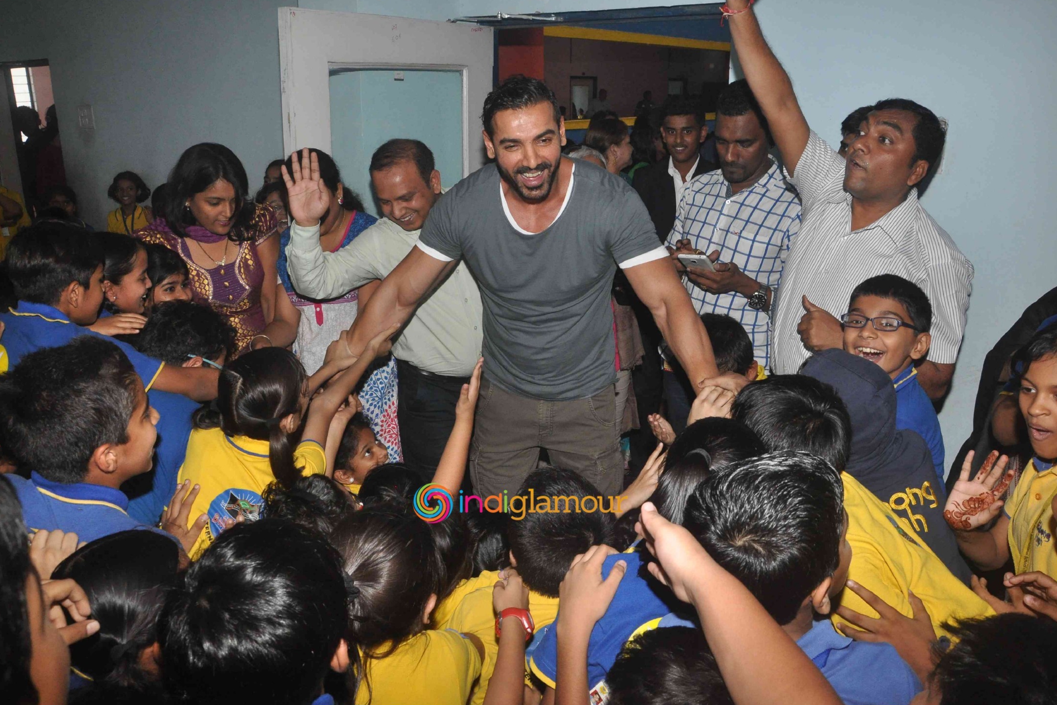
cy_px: 358
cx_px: 520
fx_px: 822
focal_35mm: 28
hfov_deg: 65.5
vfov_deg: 46.4
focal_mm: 18
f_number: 10
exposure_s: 1/250
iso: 1000
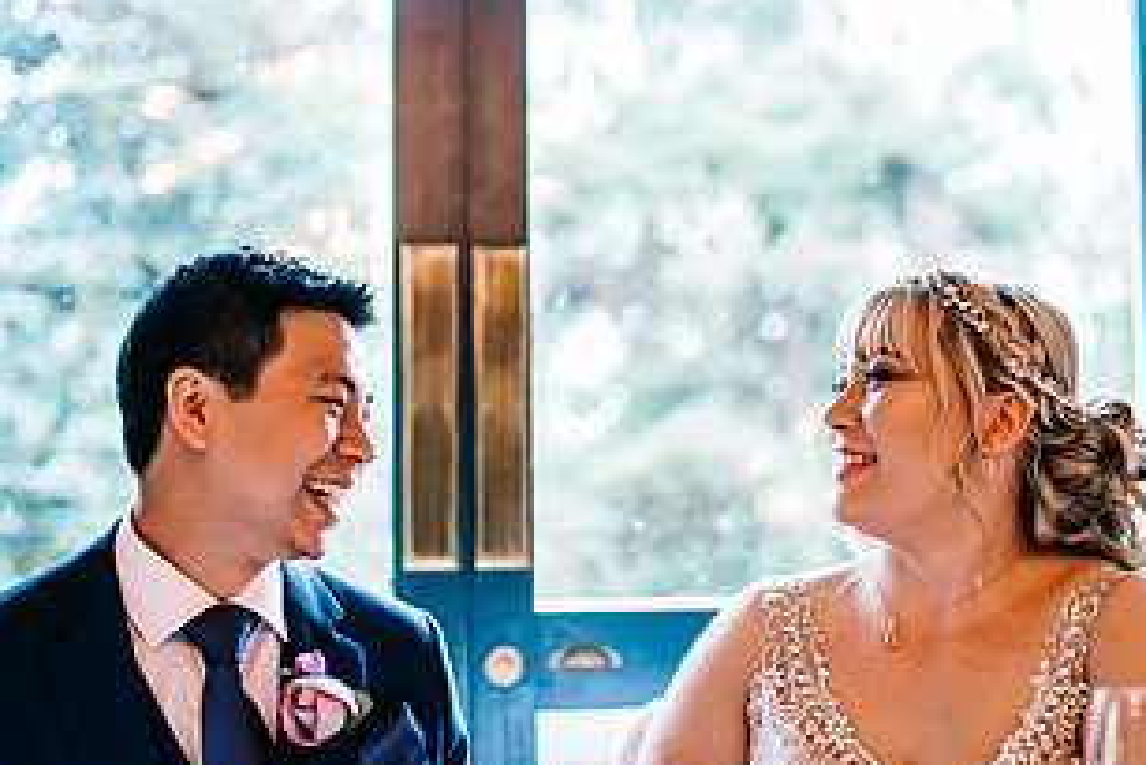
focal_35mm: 68
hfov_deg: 29.5
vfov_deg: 20.0
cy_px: 468
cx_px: 720
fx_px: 2166
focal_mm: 35
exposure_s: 1/250
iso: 200
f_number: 1.4
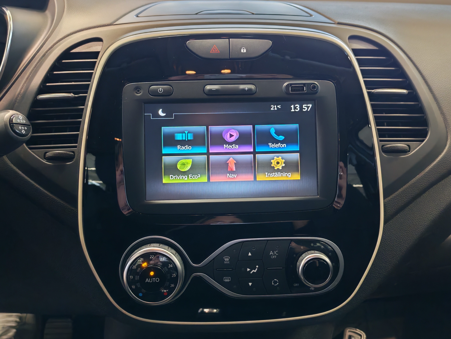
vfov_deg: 42.9
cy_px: 170
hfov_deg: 55.4
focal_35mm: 33
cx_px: 226
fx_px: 430
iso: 678
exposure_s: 1/100
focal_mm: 6.12
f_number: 1.9
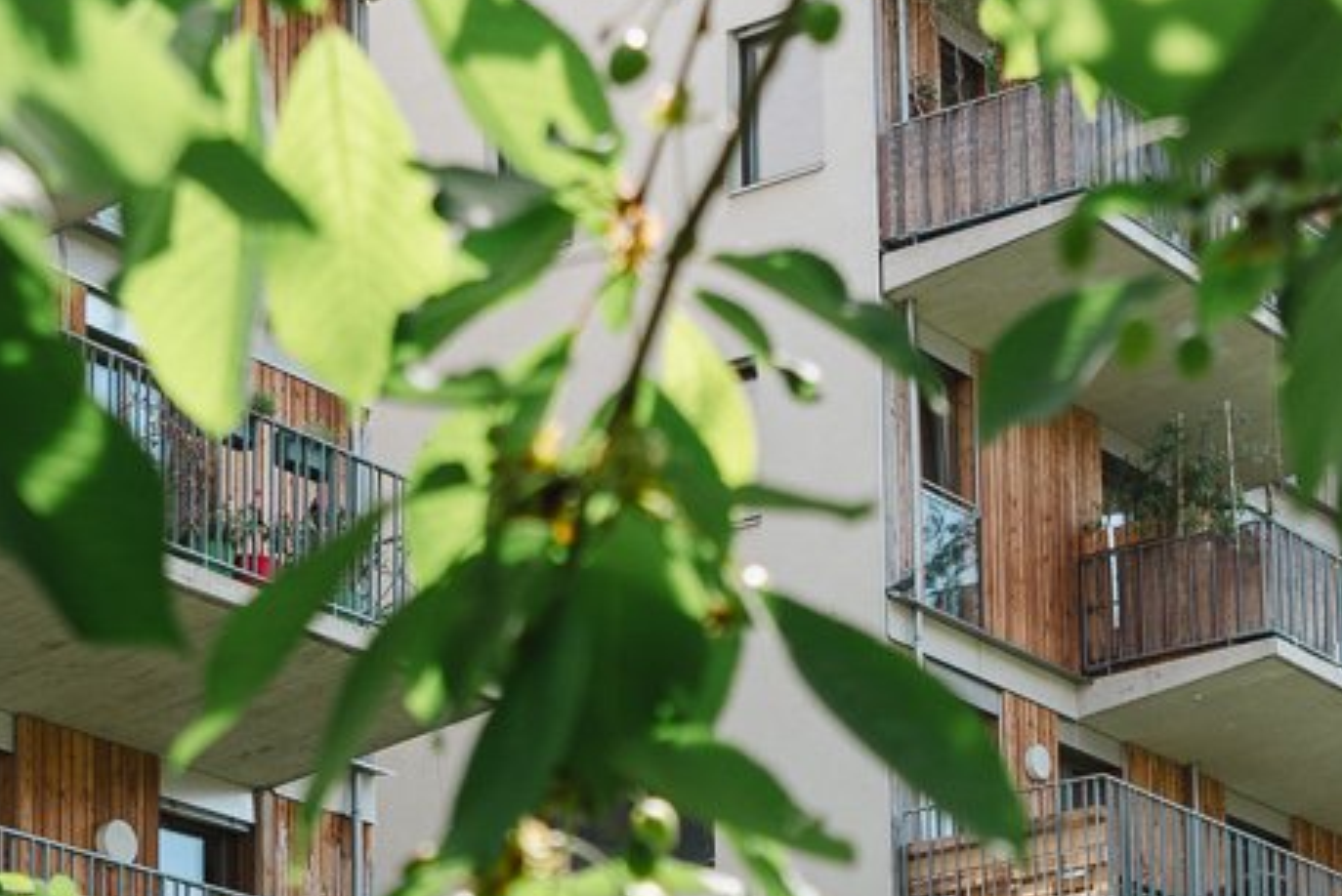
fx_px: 4028
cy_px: 1395
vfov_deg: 12.0
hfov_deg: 18.9
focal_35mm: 108
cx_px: 697
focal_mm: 24
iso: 100
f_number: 4.5
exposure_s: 1/320
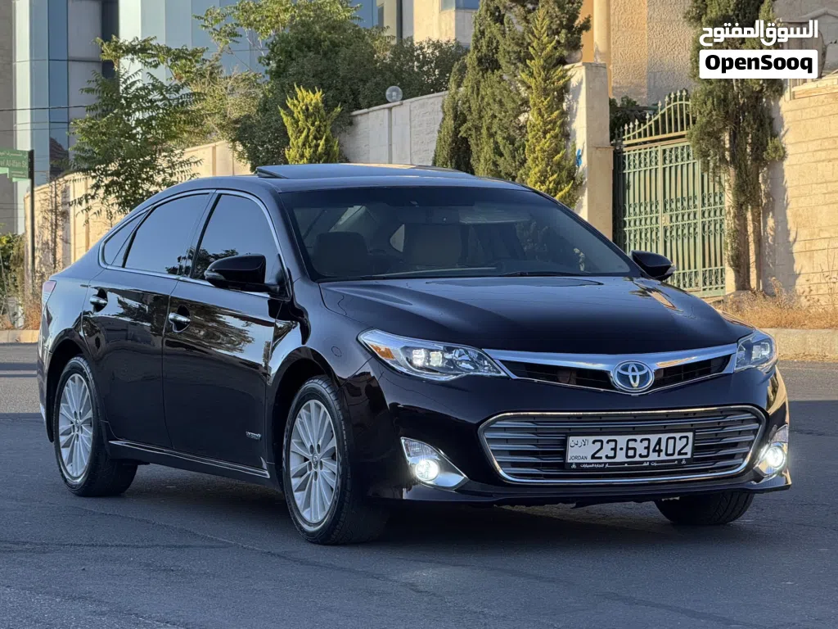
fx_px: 2905
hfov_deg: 16.4
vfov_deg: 12.3
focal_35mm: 120
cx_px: 419
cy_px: 314
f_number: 2.8
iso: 50
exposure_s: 1/367
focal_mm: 15.66
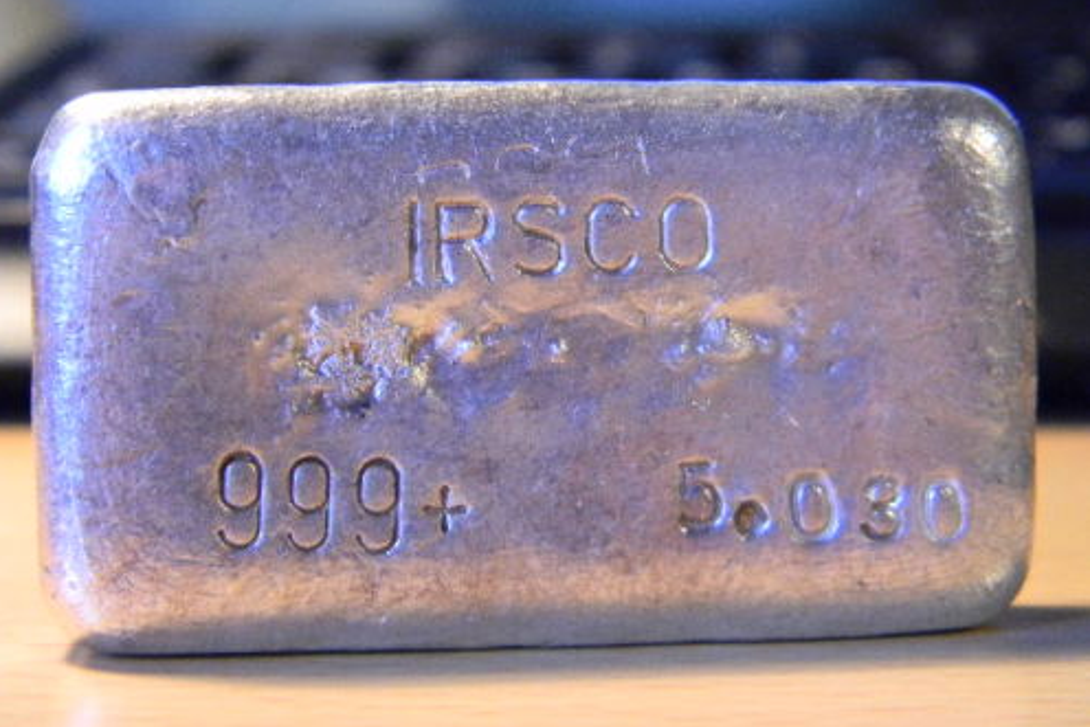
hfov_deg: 23.4
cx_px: 545
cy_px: 335
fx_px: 2635
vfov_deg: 15.7
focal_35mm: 87
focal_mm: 15.1
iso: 400
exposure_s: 1/22.3
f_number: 4.5
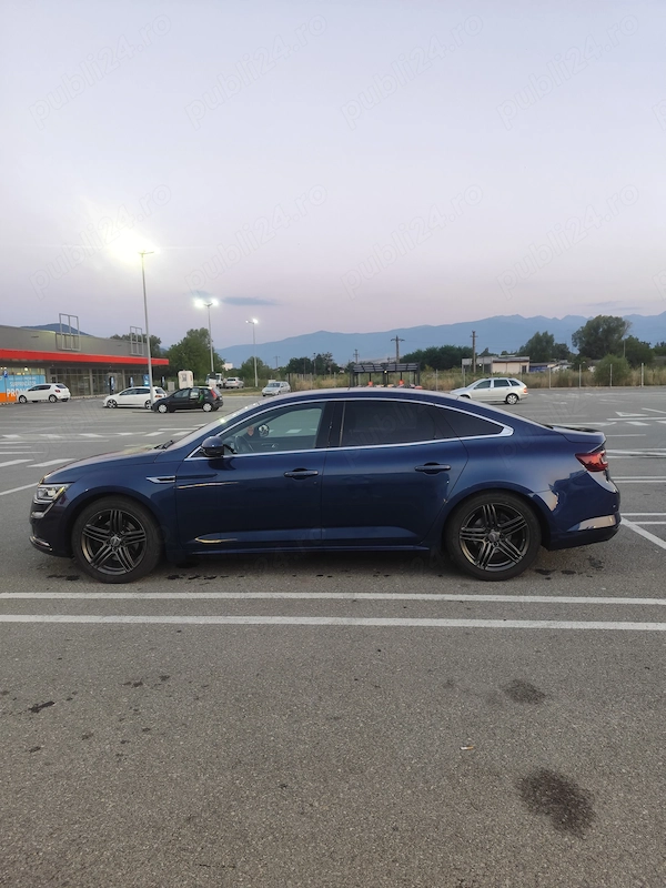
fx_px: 590
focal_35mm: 23
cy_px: 444
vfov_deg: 73.9
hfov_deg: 58.9
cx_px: 333
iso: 800
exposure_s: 1/100
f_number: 1.65
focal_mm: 6.19
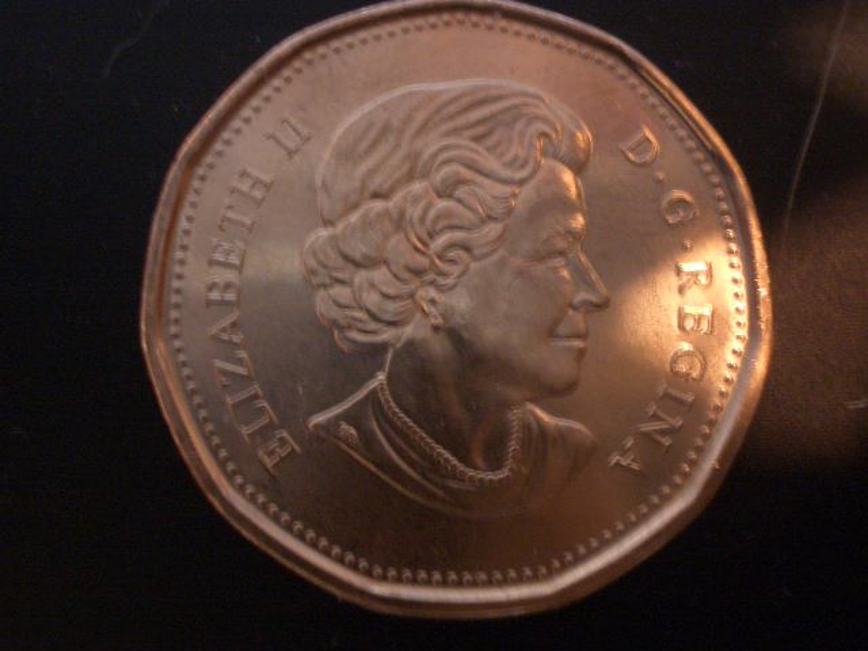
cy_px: 326
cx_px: 434
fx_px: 1555
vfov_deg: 23.7
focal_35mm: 62
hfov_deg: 31.2
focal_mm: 10.2
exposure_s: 1/8
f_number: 3.5
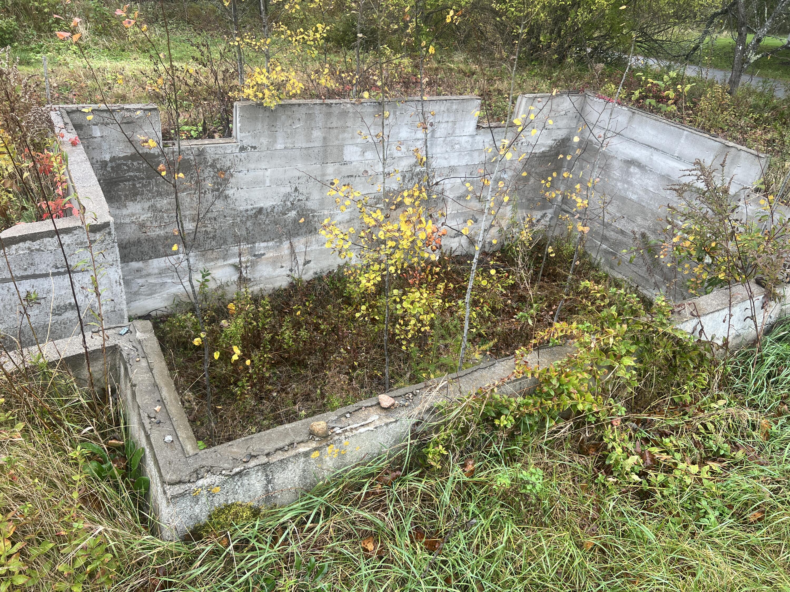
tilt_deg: -30.7
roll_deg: -6.3
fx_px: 593
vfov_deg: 53.1
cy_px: 296
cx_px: 395
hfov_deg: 67.3
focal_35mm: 26
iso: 32
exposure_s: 1/125
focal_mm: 5.7
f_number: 1.5
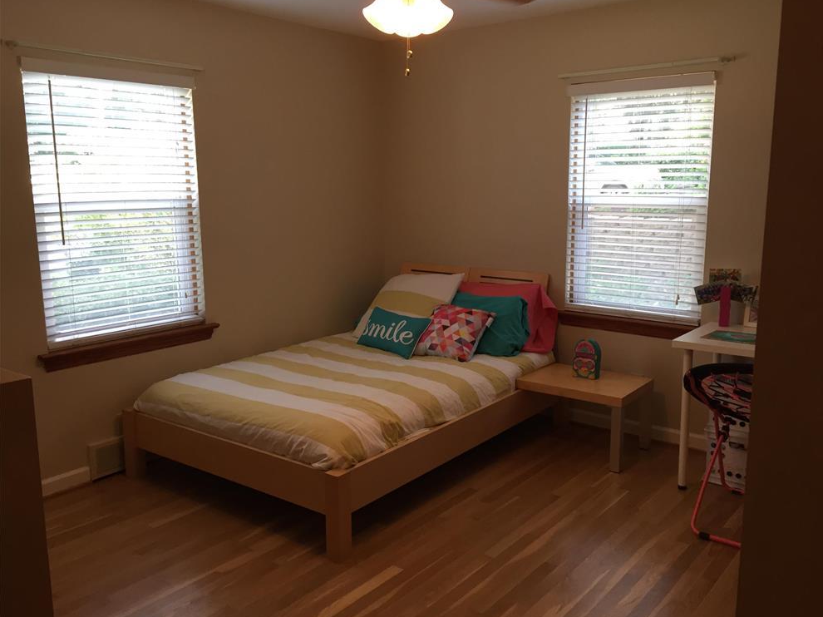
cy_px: 302
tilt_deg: -11.0
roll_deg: -0.5
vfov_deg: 46.8
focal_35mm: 30
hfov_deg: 60.0
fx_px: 713
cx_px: 425
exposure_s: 1/30
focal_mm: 4.15
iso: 32
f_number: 2.2
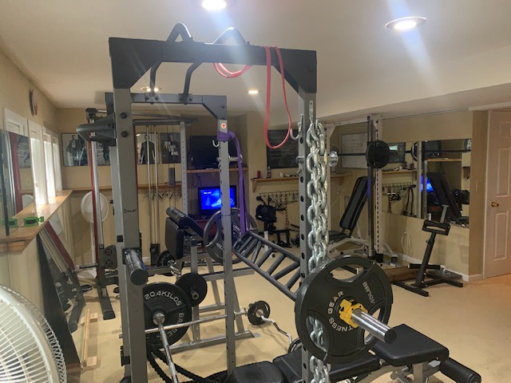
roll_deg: +1.4
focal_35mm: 26
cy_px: 192
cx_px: 256
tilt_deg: -7.4
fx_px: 384
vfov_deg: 53.1
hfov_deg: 67.3
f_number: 1.8
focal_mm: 4.25
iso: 400
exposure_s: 1/30
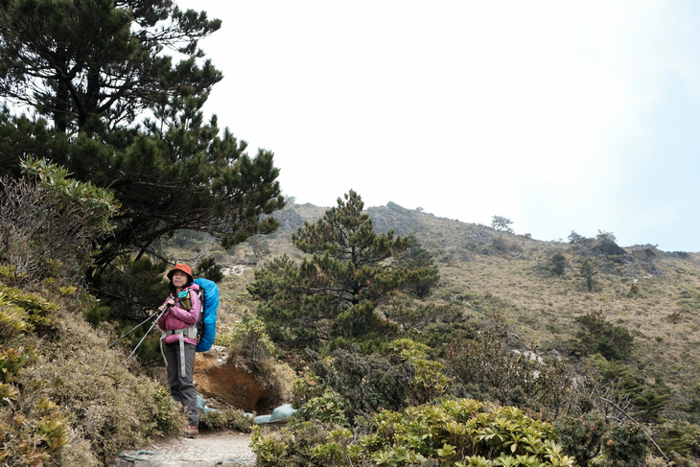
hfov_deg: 54.4
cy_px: 234
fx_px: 681
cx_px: 350
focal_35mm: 35
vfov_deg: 37.9
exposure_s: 1/950
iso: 320
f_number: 4.5
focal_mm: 23
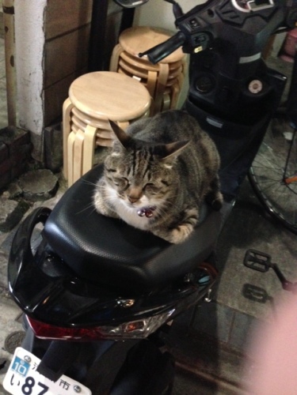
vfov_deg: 55.4
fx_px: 378
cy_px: 198
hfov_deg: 42.9
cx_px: 148
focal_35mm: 33
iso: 800
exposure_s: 1/15
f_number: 2.4
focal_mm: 4.13
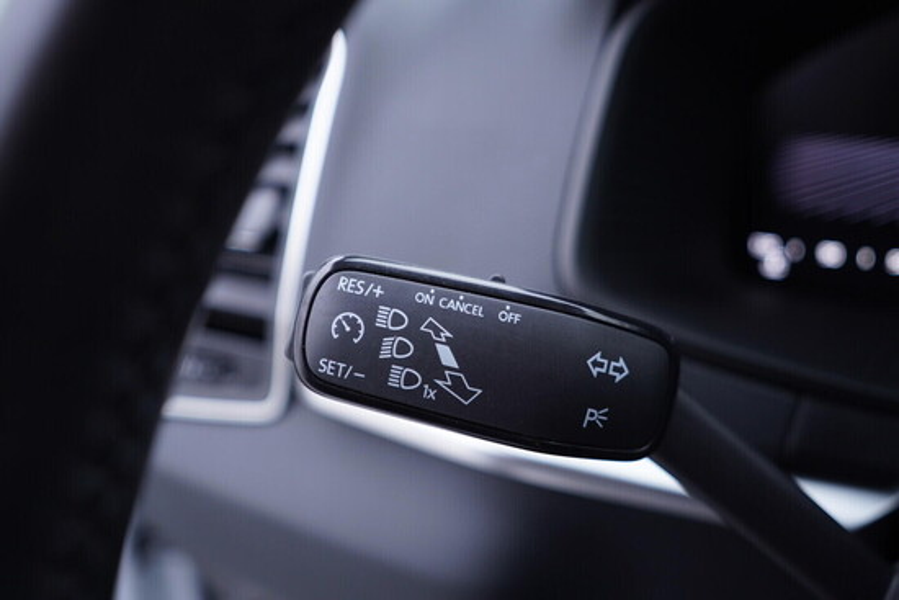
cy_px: 300
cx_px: 450
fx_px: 899
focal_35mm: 36
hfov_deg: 53.1
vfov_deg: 36.9
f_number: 2.8
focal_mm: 24
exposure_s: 1/40
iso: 160
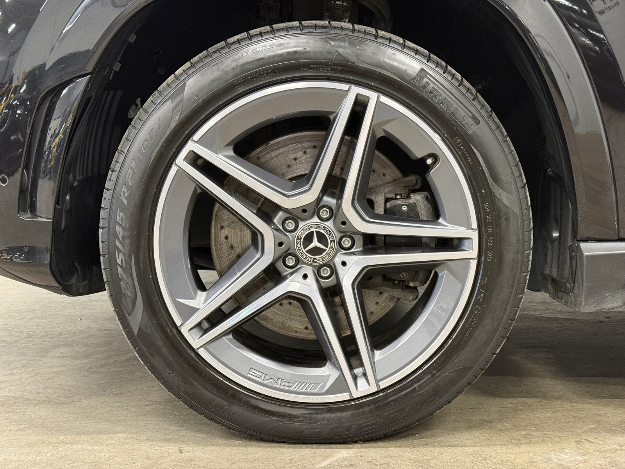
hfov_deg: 39.7
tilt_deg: -8.9
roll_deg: -0.6
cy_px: 234
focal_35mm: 48
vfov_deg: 30.3
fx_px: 867
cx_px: 312
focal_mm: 6.76
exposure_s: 1/33
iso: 200
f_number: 1.78
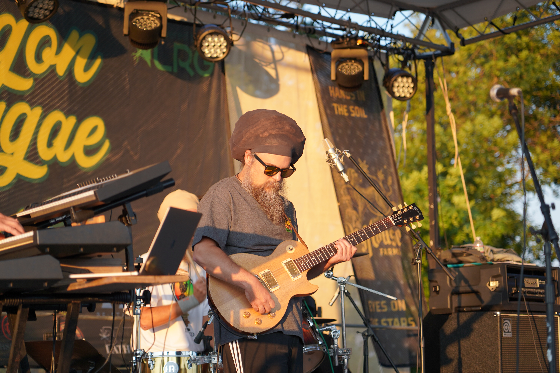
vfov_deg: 13.0
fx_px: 1633
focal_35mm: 105
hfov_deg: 19.5
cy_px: 186
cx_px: 280
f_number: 4
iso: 200
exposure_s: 1/160
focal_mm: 105
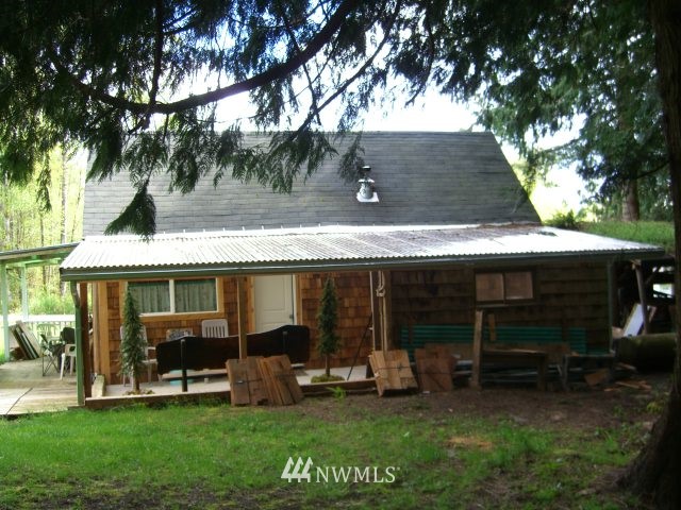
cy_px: 255
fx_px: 748
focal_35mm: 38
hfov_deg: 49.0
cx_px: 340
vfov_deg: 37.7
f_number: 2.8
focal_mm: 7.9
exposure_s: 1/100
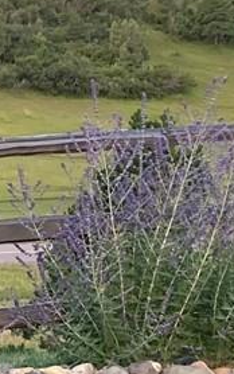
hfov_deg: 7.4
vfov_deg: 12.2
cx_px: -246
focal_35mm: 171
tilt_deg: -7.7
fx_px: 1743
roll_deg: -0.3
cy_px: 260
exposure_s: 1/87
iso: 80
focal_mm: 3.99
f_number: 1.8
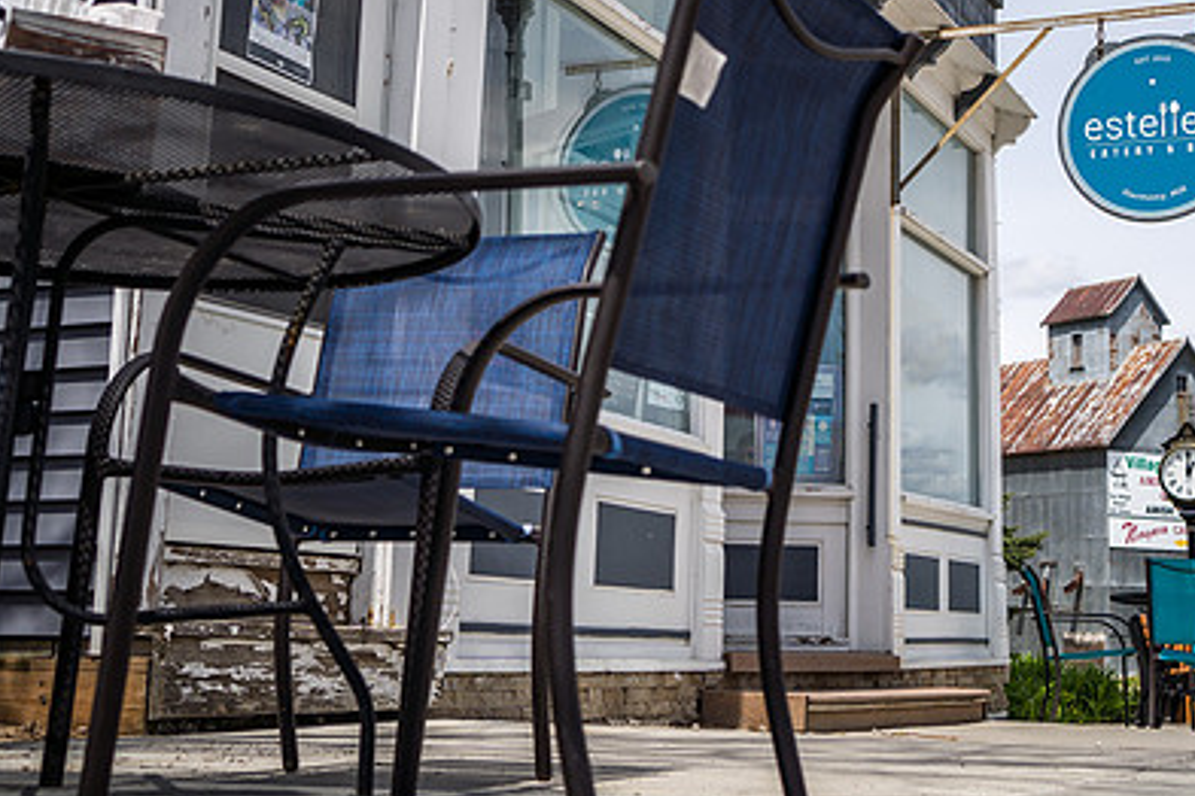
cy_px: 244
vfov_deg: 23.6
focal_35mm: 57
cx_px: 794
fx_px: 1892
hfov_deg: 34.7
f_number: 5
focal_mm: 35
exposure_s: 1/800
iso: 100
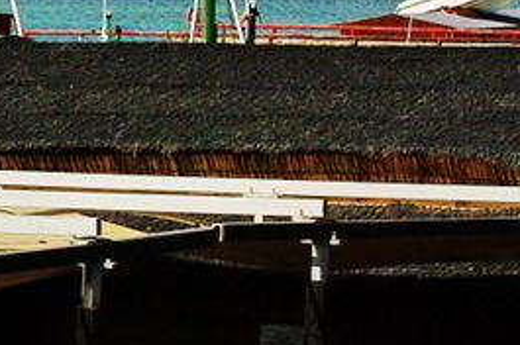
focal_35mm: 337
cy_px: 6
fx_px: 4856
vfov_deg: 4.1
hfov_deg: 5.8
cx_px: -828
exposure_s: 1/1500
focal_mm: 31
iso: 200
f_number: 9.5
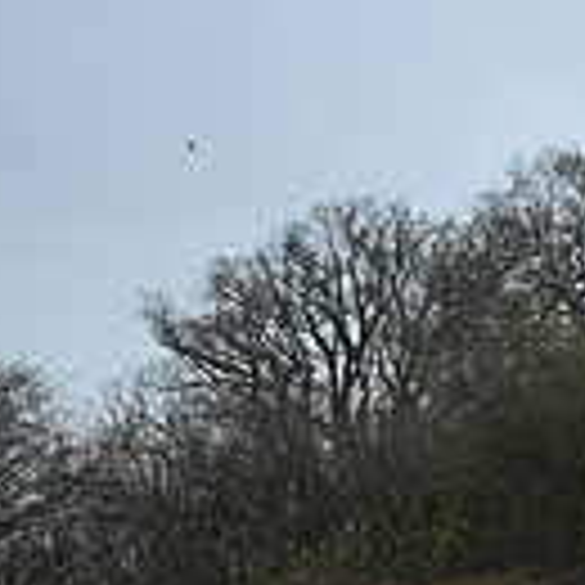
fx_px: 14474
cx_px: 1233
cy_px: 536
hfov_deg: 2.3
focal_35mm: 757
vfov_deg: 2.3
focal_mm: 200
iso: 3200
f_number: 4.5
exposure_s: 1/1000
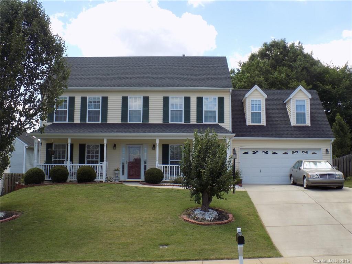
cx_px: 176
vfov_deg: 31.5
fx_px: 468
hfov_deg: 41.2
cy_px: 132
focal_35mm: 46
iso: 80
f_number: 3.7
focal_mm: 8.1
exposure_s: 1/400
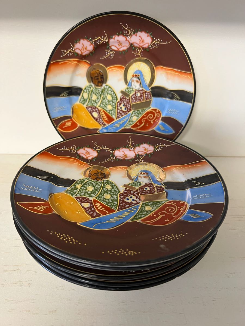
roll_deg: -0.8
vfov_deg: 67.3
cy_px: 163
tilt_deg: -31.1
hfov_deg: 53.1
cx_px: 122
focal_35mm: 26
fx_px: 245
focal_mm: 5.7
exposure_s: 1/60
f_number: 1.5
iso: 250
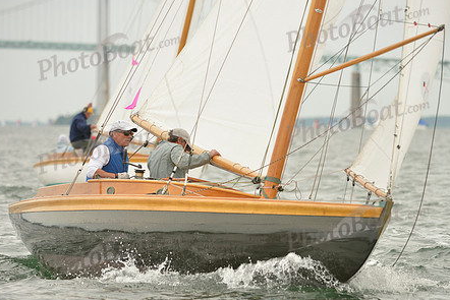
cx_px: 234
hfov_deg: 7.1
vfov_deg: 4.8
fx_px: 3613
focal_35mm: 289
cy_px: 187
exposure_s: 1/1250
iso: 400
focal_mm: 220
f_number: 4
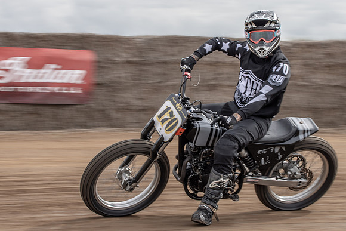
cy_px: 93
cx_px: 196
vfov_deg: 11.0
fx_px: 1195
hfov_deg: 16.5
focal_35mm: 124
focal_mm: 60
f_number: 13
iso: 125
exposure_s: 1/125
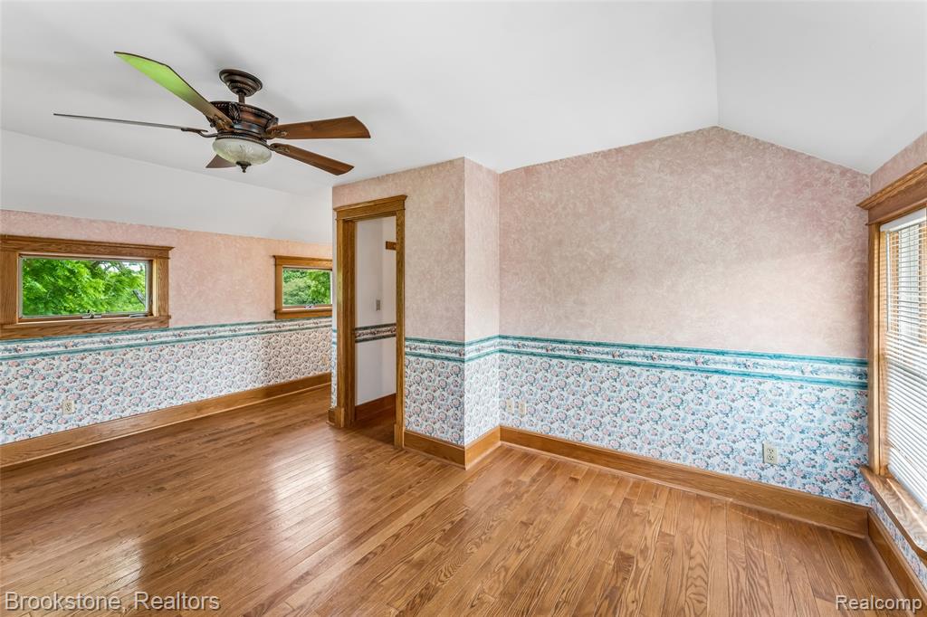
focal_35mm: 14
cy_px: 308
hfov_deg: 104.3
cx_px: 464
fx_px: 360
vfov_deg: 81.2
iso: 400
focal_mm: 14
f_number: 13
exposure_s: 1/3.33
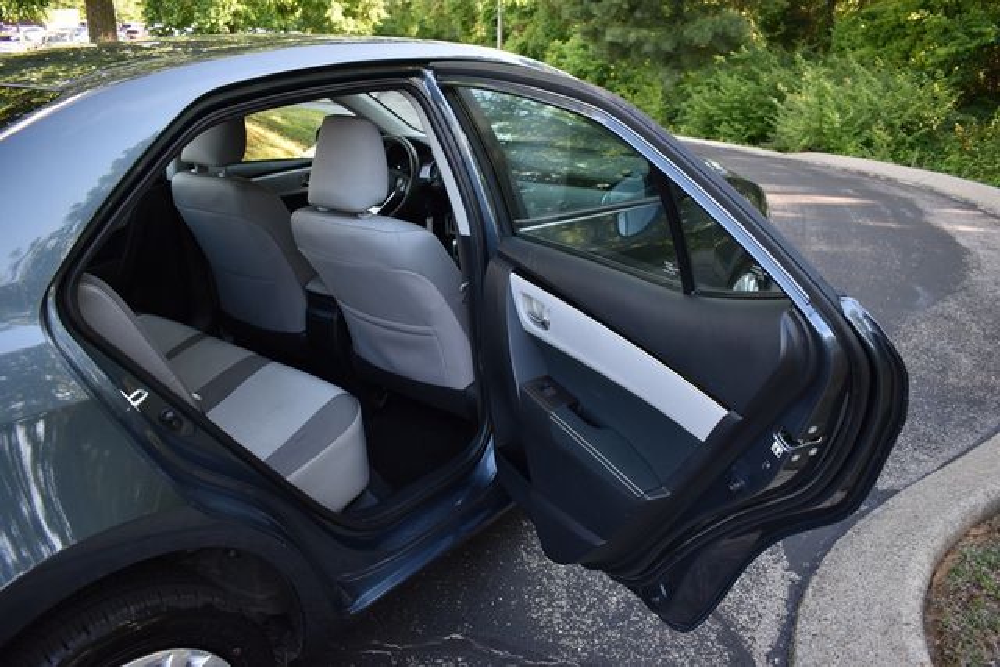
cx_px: 500
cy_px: 334
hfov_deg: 67.4
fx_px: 750
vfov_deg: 48.0
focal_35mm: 27
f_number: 3.5
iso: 500
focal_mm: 18
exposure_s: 1/250
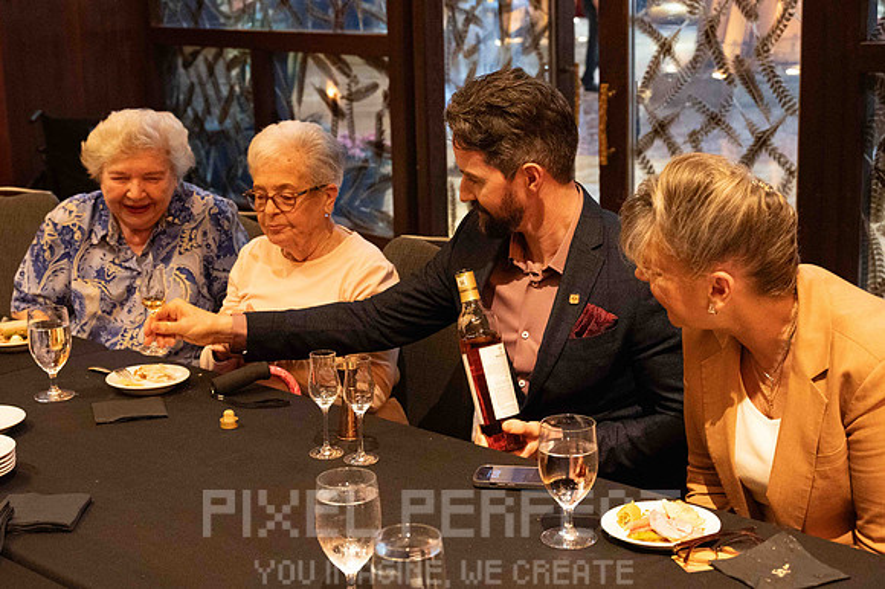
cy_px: 312
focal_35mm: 58
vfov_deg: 23.3
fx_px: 1430
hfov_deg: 34.4
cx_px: 408
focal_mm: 54
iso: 12800
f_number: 5.6
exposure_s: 1/60
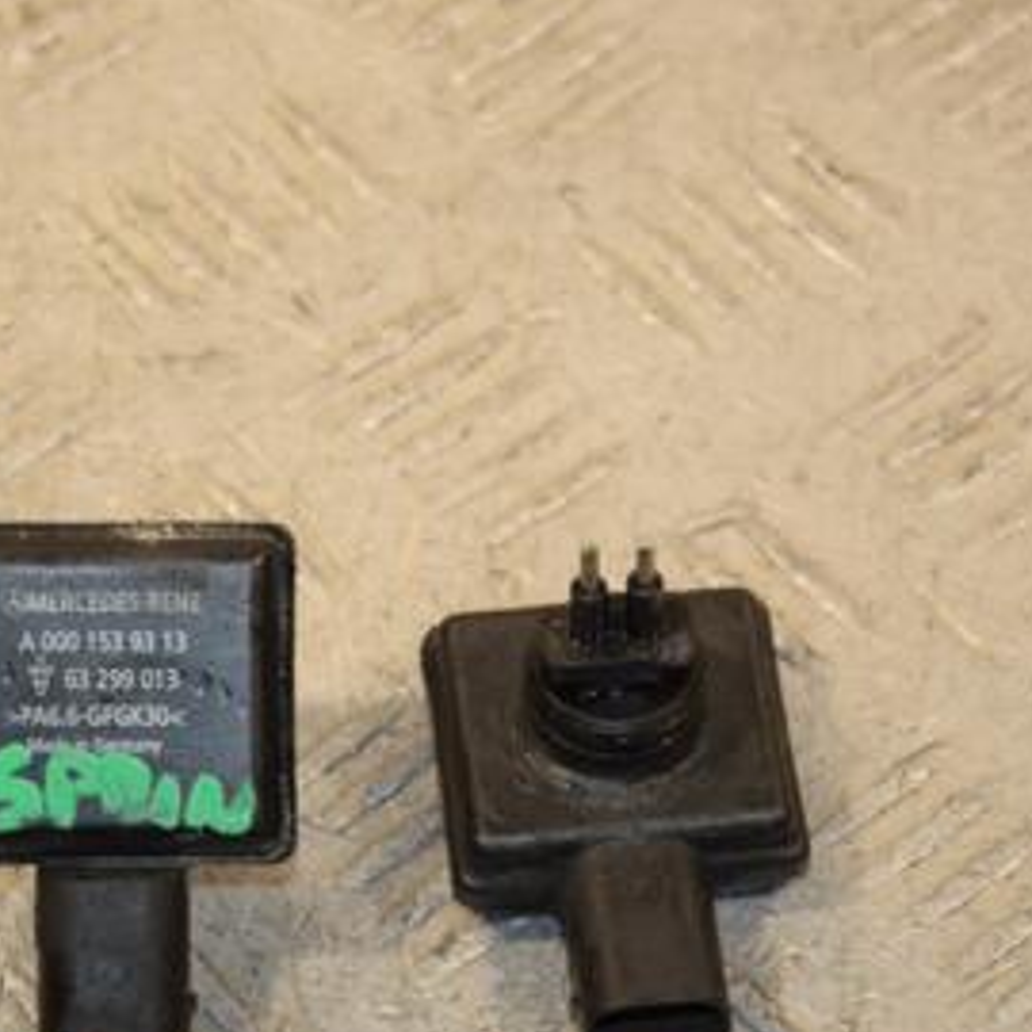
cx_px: 489
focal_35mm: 198
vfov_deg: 8.8
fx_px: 6678
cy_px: 631
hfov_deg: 8.8
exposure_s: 1/200
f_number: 5.6
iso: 800
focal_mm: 70
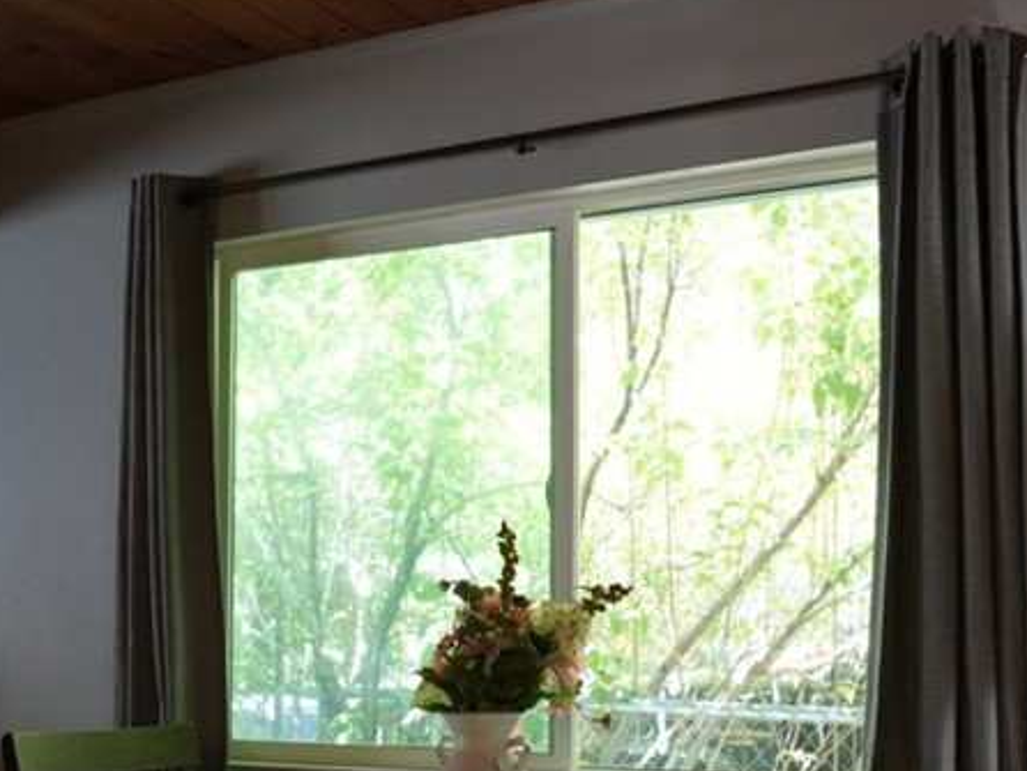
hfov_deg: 36.1
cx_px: 426
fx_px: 1573
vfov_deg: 26.8
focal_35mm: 53
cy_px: 661
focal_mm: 24
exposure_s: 1/160
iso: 1600
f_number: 3.2
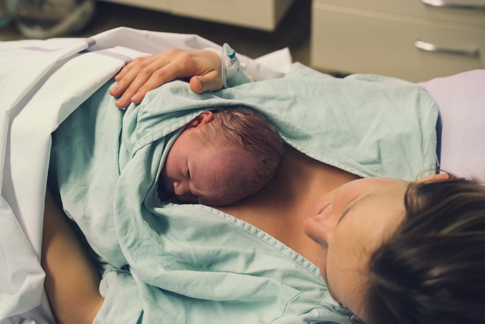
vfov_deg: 27.0
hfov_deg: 39.6
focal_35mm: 50
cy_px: 162
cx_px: 242
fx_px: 674
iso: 640
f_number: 4.5
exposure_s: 1/50
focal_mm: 50
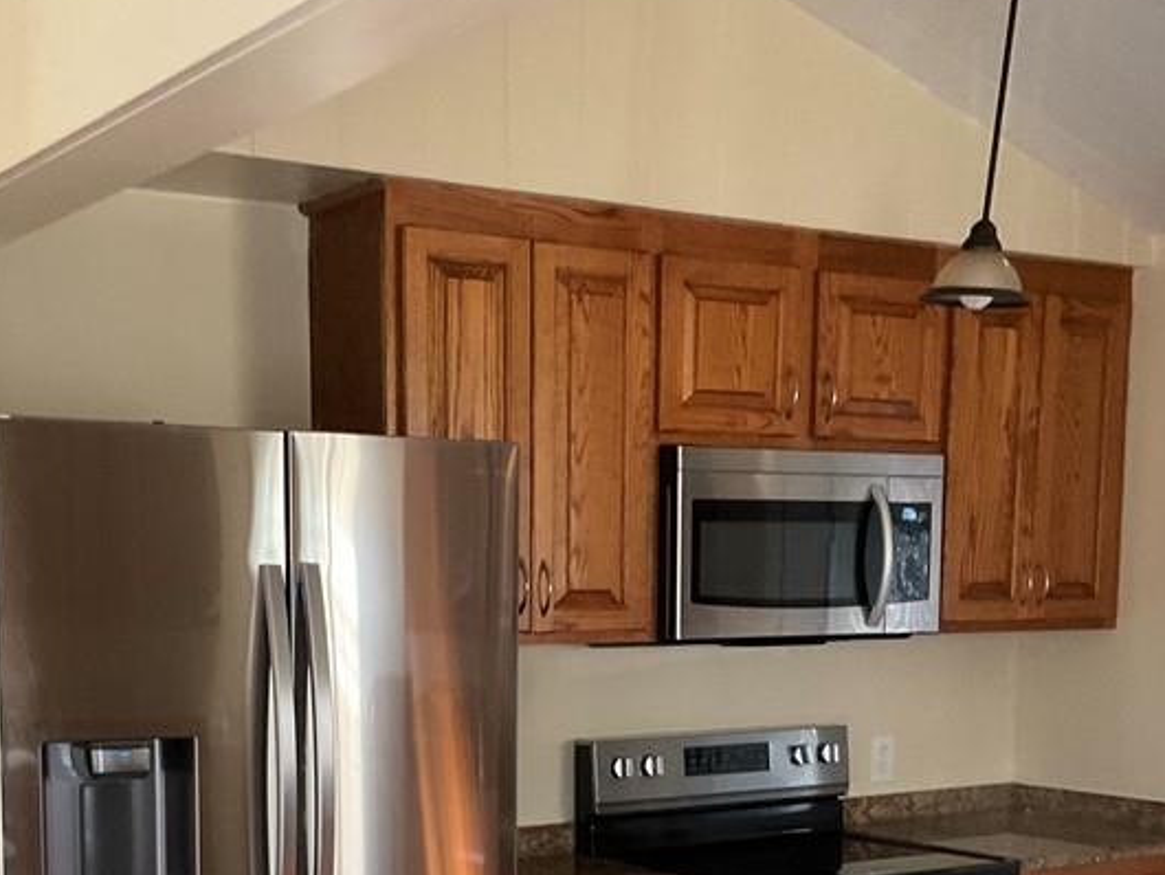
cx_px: 519
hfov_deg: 34.3
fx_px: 1886
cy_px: 811
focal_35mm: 56
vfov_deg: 25.2
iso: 320
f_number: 1.8
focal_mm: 3
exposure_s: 1/52
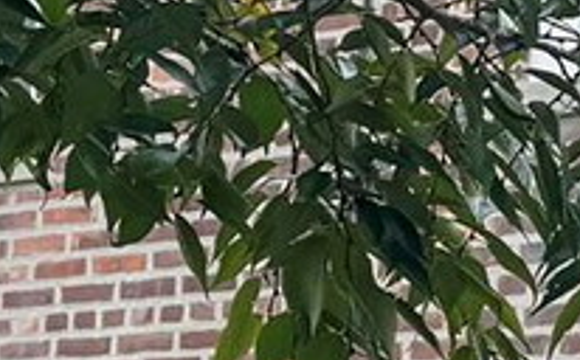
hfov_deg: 10.6
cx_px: 262
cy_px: 281
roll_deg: -3.5
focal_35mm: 198
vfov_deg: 6.6
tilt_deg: +8.5
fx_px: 3125
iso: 64
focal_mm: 6.76
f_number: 1.78
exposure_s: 1/231
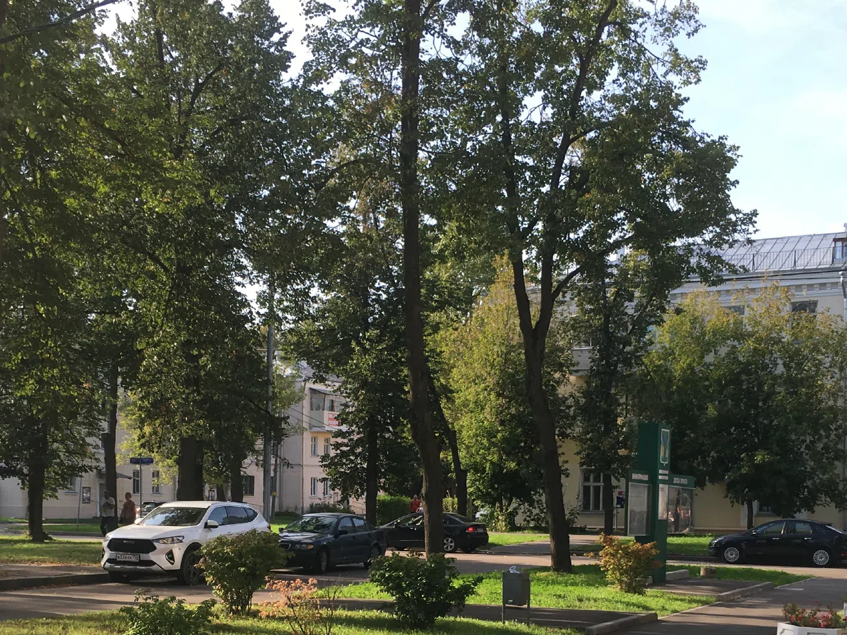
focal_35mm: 53
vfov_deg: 26.7
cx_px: 400
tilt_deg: -0.3
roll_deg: +1.1
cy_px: 564
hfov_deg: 36.2
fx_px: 1297
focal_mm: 4.15
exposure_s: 1/430
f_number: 2.2
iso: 25
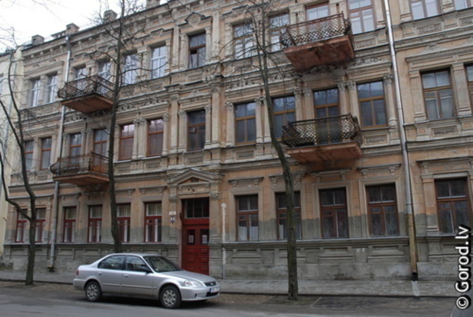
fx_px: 395
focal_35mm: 30
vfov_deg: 43.8
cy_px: 158
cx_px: 236
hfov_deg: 61.8
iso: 400
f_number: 8
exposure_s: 1/125
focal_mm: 20
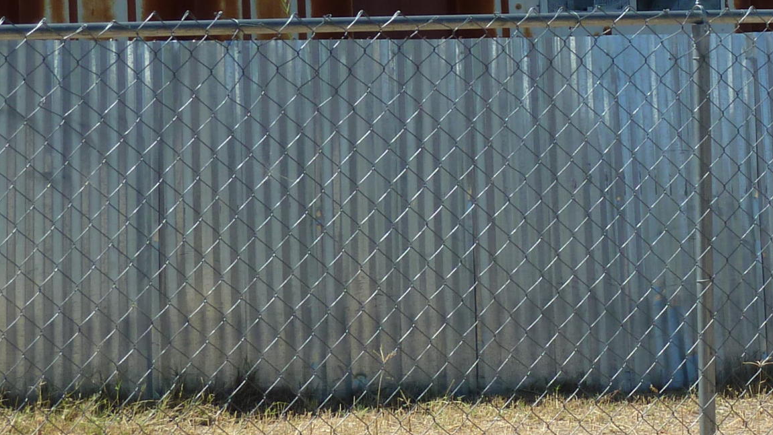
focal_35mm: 148
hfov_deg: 14.1
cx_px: 944
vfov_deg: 8.2
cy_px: 143
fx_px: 3034
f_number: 4.5
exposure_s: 1/500
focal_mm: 8.5
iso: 80
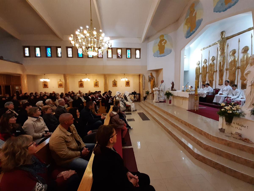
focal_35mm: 13
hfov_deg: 106.2
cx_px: 127
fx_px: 95
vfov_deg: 89.9
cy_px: 96
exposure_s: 1/33
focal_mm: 1.42
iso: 160
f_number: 2.2
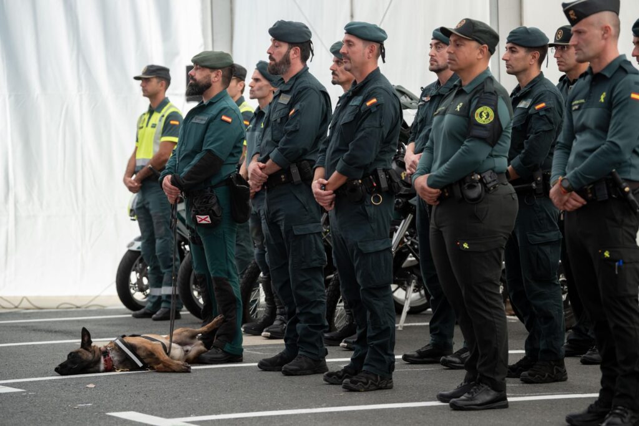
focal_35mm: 145
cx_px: 320
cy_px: 213
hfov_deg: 14.2
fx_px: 2574
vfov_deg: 9.5
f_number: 4.5
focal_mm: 145
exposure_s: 1/250
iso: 500
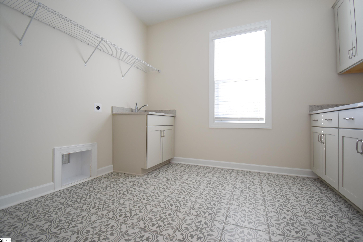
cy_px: 121
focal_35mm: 15
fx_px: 151
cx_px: 182
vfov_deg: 77.3
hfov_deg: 100.4
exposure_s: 1/60
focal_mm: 10
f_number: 4.5
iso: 400
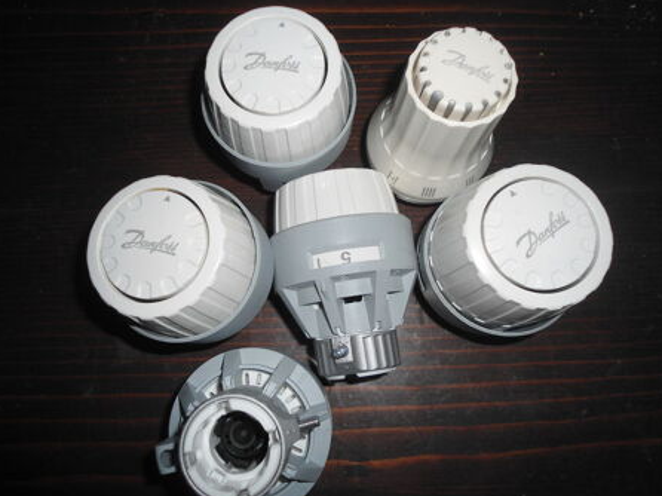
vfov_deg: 49.7
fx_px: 535
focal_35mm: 28
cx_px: 325
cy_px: 263
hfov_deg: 63.5
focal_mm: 4.7
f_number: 8
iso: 80
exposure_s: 1/30
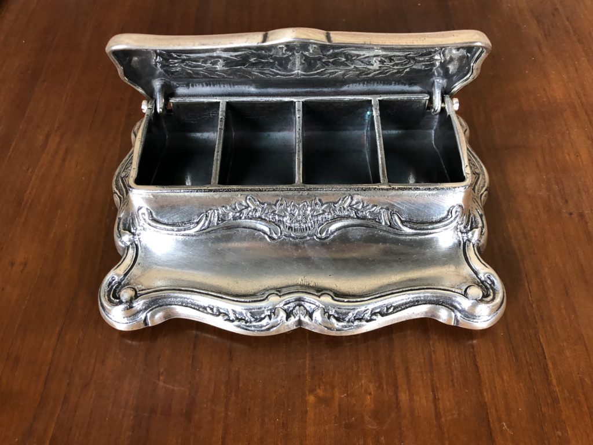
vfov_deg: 49.7
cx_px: 296
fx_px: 480
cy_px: 222
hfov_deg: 63.4
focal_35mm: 28
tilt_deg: -57.5
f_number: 1.8
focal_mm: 4
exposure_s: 1/17
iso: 80
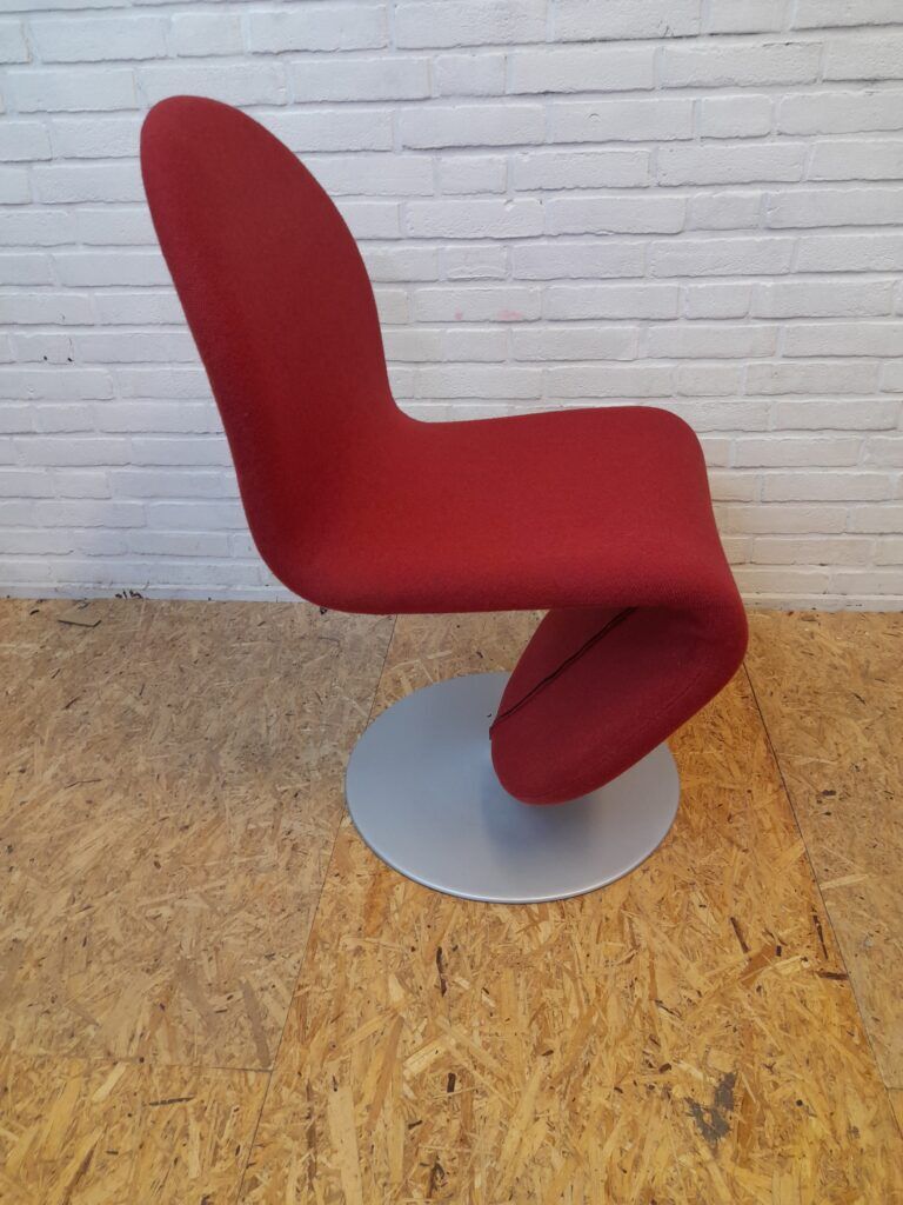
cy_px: 602
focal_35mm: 25
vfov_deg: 69.4
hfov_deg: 54.9
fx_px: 870
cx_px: 452
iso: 200
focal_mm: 4.6
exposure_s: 1/50
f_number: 2
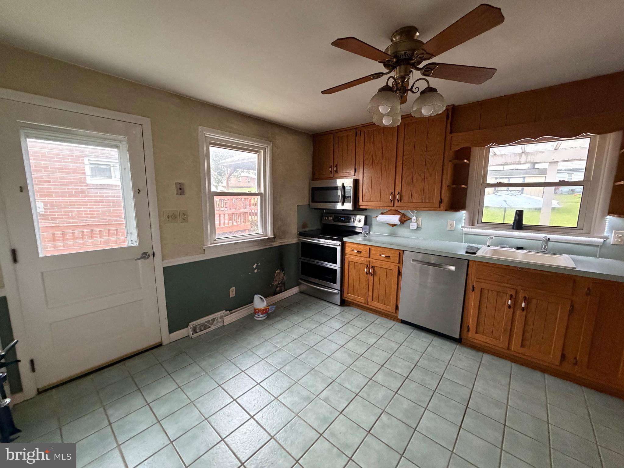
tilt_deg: -8.0
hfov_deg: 102.1
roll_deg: -0.7
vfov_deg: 85.7
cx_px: 312
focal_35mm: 14
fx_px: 252
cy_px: 234
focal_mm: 2.22
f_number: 2.2
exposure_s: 1/60
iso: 640
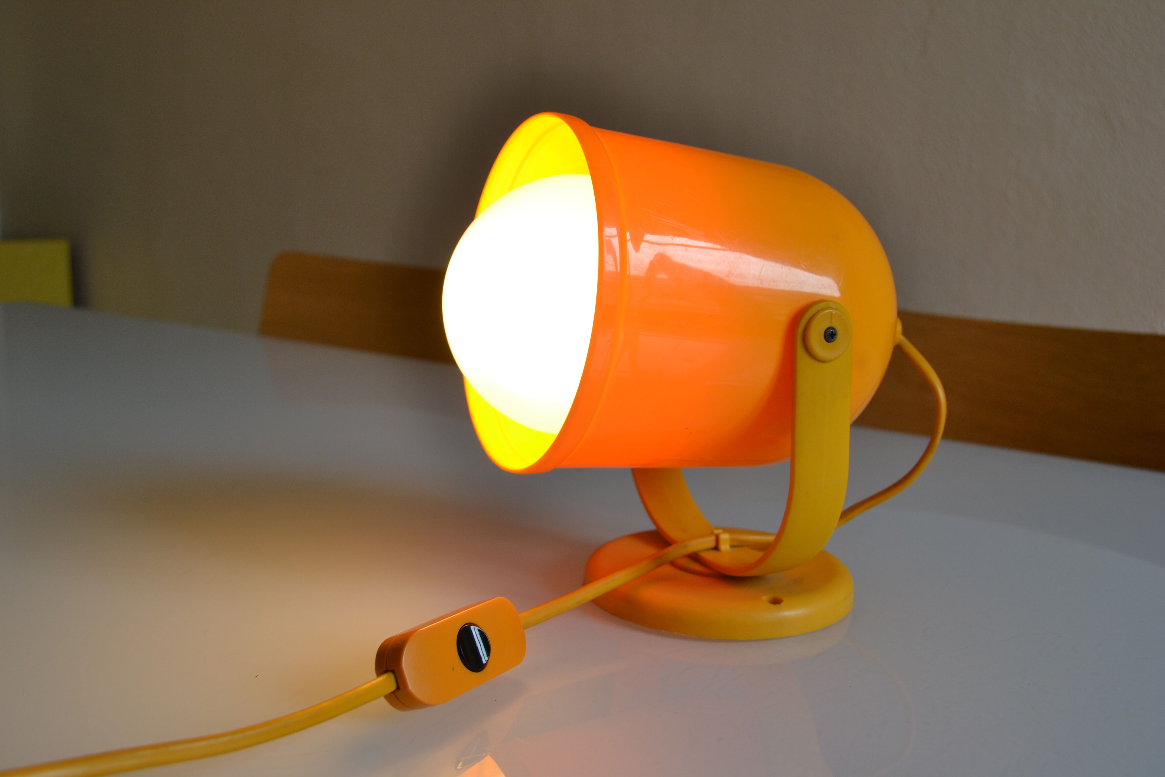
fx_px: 1165
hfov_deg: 53.1
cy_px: 388
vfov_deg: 36.9
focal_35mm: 36
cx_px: 582
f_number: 5.6
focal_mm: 24
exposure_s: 1/125
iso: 160
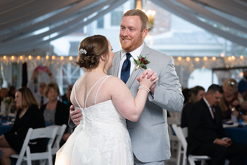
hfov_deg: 21.7
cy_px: 74
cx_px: 164
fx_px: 642
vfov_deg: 14.6
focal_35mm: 94
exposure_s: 1/250
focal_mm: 70
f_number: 2.8
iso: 500
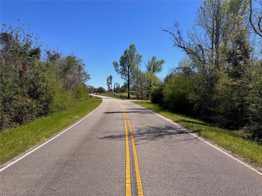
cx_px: 131
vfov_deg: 53.1
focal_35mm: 26
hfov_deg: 67.3
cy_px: 98
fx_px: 197
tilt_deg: -1.4
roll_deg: -0.1
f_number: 1.6
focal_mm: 5.1
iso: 50
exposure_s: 1/3413
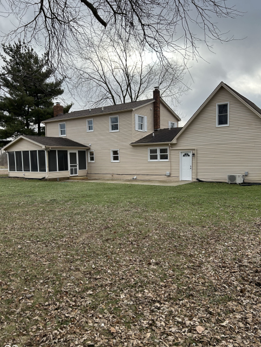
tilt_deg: -6.9
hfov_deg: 51.4
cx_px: 133
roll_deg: +1.9
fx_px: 271
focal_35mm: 27
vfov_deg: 65.3
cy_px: 179
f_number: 1.5
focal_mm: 5.7
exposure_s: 1/2083
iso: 50
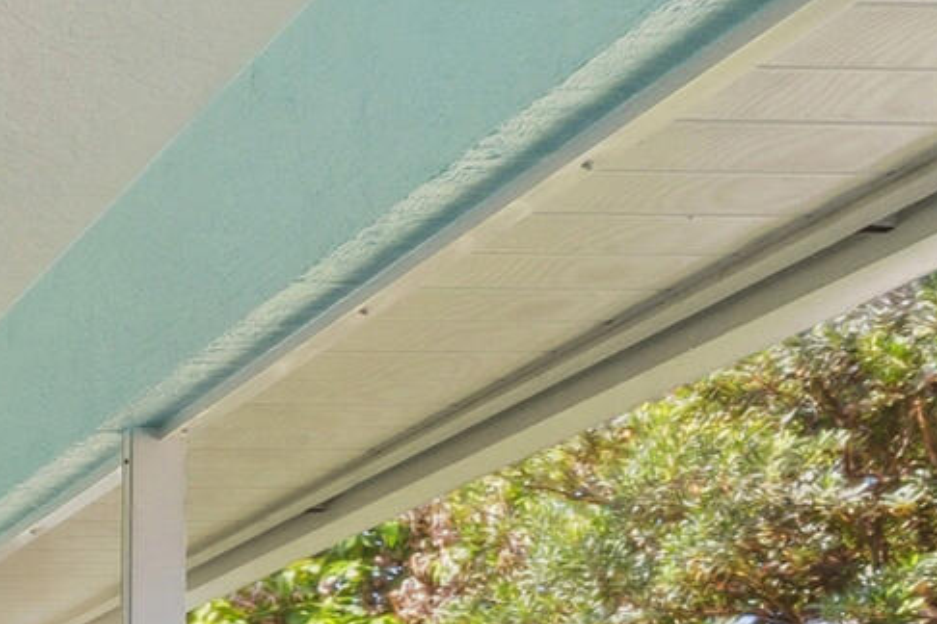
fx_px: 1874
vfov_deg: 16.7
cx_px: -698
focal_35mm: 72
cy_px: 1016
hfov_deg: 20.7
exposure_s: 1/30
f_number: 9
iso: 250
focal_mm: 14
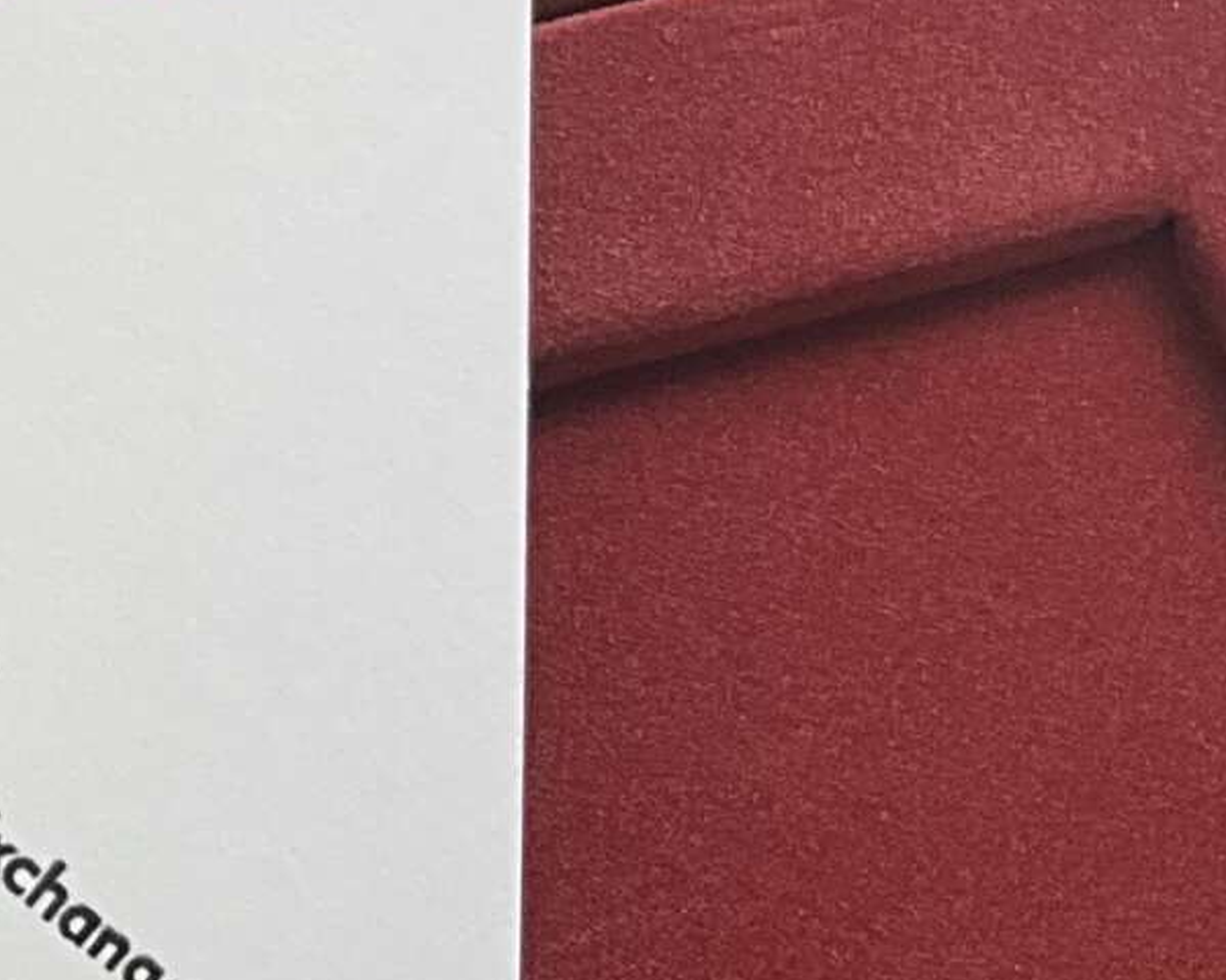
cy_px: -53
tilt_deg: -57.1
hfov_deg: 14.1
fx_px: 4390
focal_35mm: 121
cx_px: -999
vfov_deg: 12.6
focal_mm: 3
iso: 40
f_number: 1.8
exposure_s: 1/122
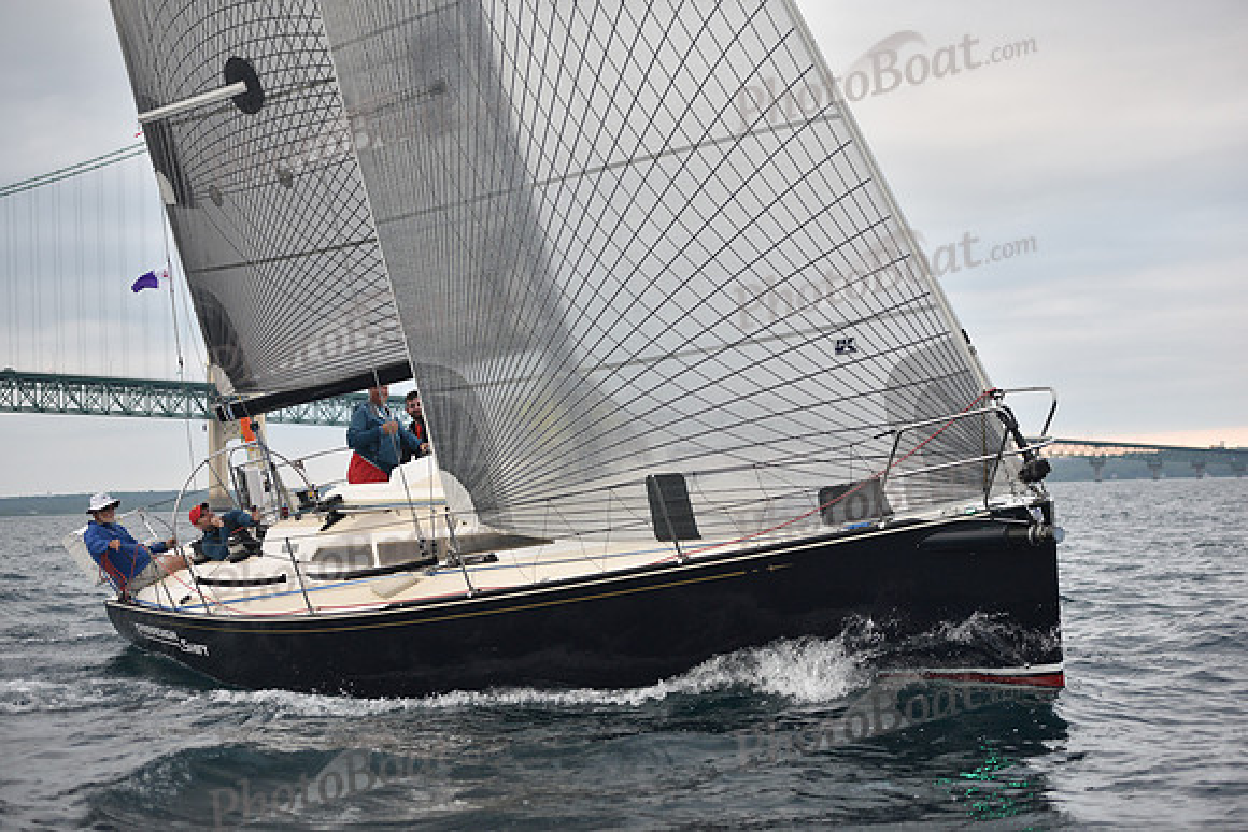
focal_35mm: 70
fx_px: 2427
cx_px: 624
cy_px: 416
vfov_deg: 19.5
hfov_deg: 28.8
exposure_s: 1/640
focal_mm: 70
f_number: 2.8
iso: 640
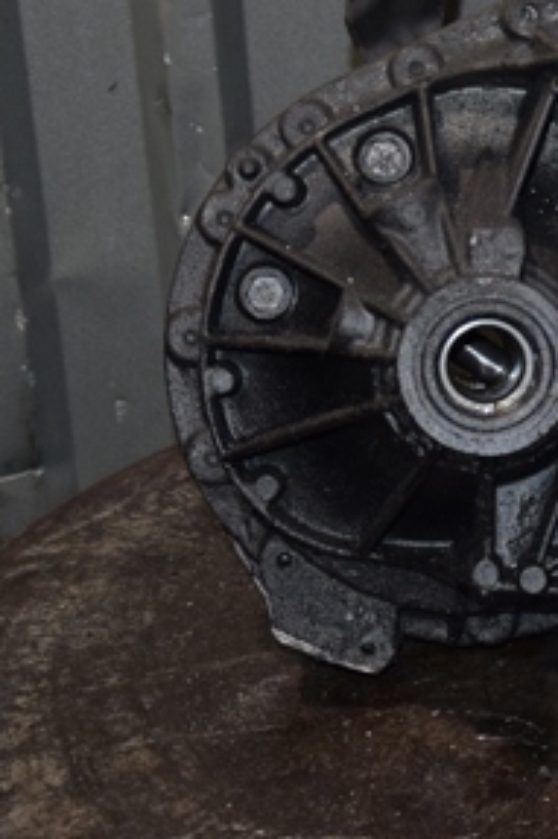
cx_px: 695
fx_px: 2491
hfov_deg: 12.4
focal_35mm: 107
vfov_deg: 19.0
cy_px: 225
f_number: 5
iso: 800
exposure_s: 1/60
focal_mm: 32
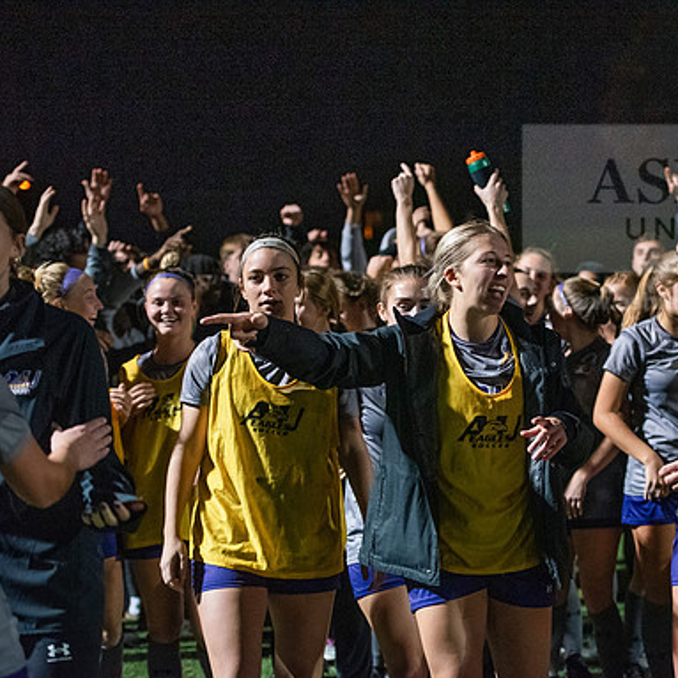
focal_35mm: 90
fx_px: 1994
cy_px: 339
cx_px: 469
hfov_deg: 19.2
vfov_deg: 19.3
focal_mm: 70
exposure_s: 1/800
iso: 8000
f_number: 3.2
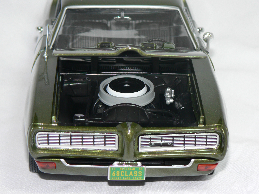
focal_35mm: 119
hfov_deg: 16.6
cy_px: 97
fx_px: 890
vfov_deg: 12.5
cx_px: 130
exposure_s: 1/60
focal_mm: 19.9
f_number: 3.2
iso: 80
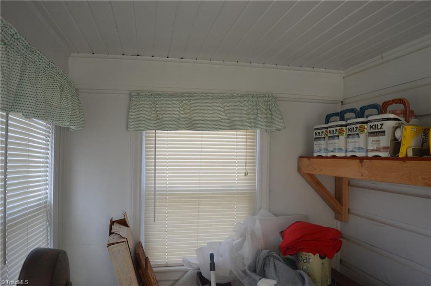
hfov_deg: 67.4
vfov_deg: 47.8
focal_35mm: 27
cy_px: 143
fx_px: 323
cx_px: 216
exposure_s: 1/125
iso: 400
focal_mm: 18
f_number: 5.6
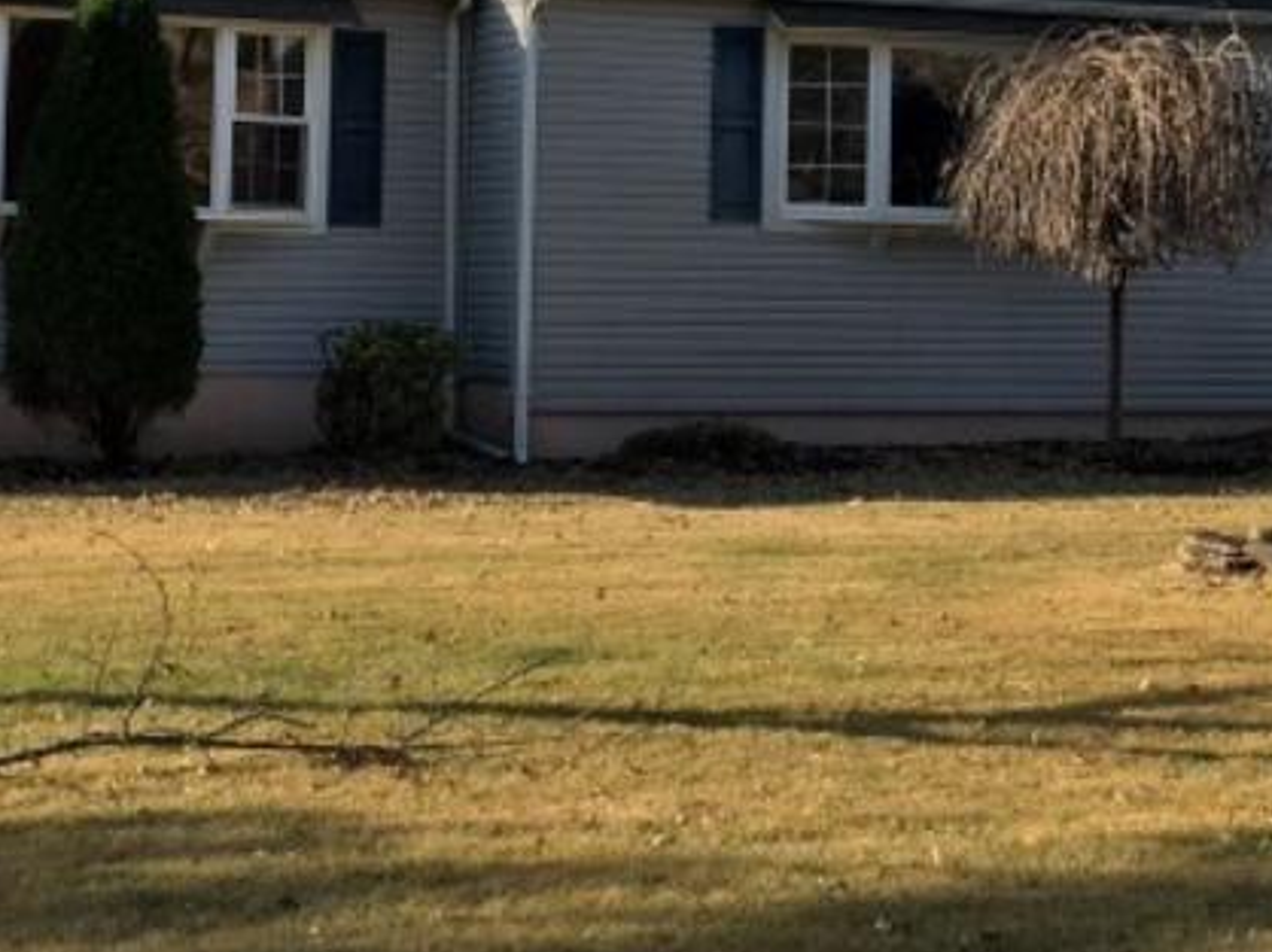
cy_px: 113
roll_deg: +0.1
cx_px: 1062
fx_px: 3672
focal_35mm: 100
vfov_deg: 14.6
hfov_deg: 19.4
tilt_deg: +1.7
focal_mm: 4.15
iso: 25
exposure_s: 1/999
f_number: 2.2
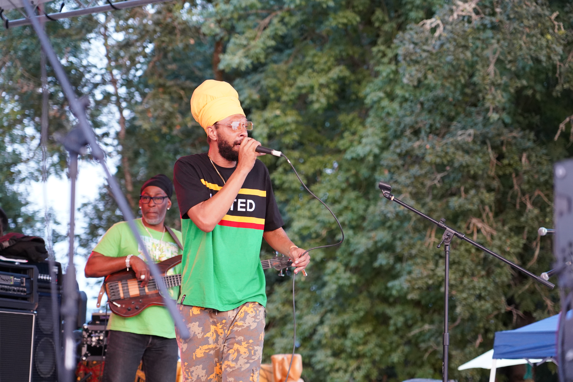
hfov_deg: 19.5
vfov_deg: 13.0
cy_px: 191
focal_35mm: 105
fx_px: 1671
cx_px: 286
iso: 4000
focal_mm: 105
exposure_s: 1/160
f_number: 4
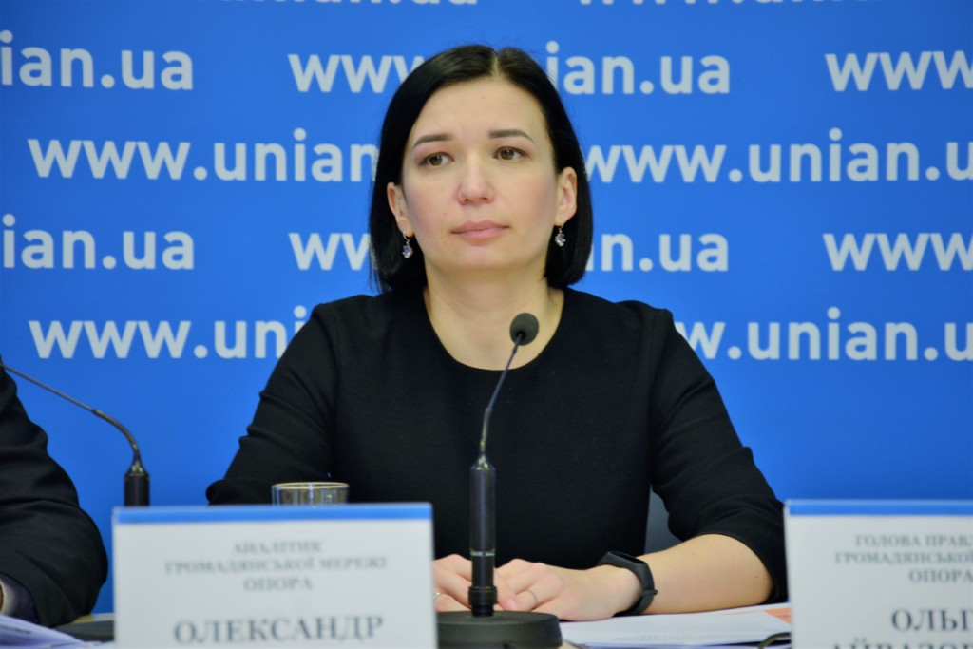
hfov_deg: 13.0
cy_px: 324
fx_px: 4257
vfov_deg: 8.7
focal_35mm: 158
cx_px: 486
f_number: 5.6
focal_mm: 105
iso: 640
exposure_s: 1/30
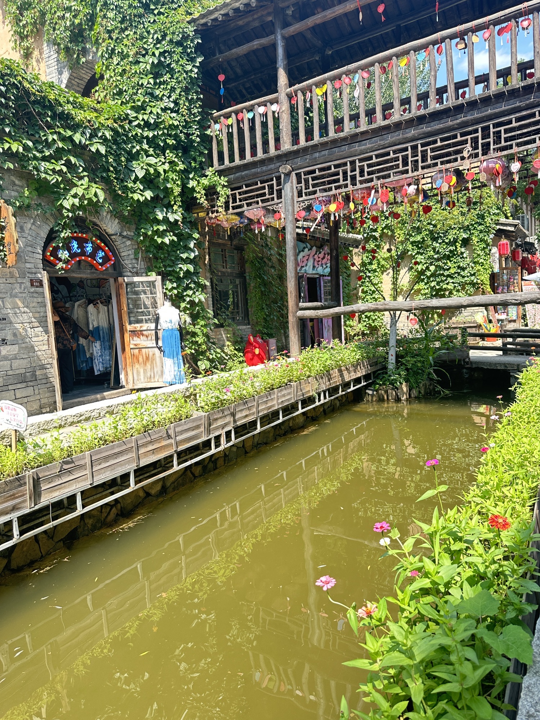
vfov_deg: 71.6
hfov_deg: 56.8
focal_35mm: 24
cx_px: 270
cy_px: 360
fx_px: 499
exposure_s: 1/516
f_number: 1.78
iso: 80
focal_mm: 6.86
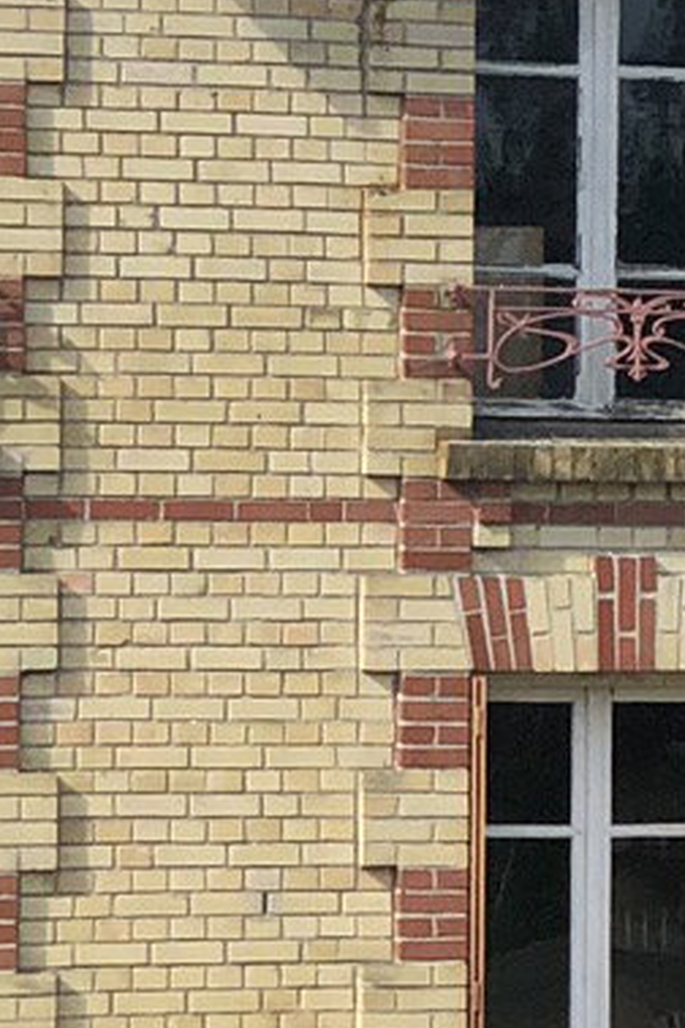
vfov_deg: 7.0
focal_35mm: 293
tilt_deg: +6.6
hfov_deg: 4.6
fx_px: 8362
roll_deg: -0.2
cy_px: -122
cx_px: 1144
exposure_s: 1/1021
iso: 16
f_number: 2.4
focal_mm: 6
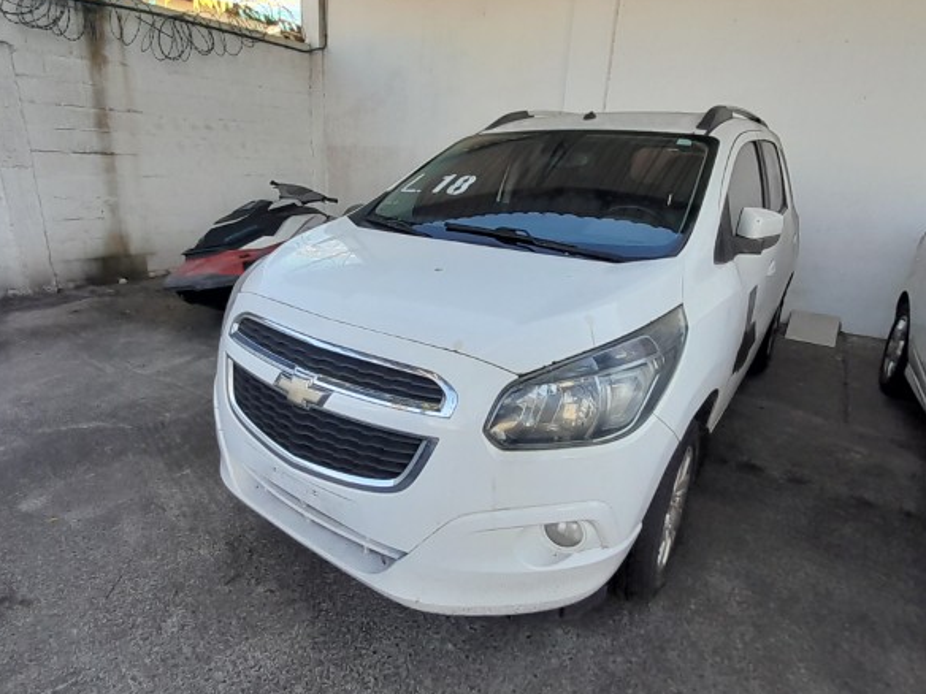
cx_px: 438
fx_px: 508
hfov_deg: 84.6
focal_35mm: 19
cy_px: 334
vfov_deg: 68.7
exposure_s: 1/152
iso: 40
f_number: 2.2
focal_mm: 1.13
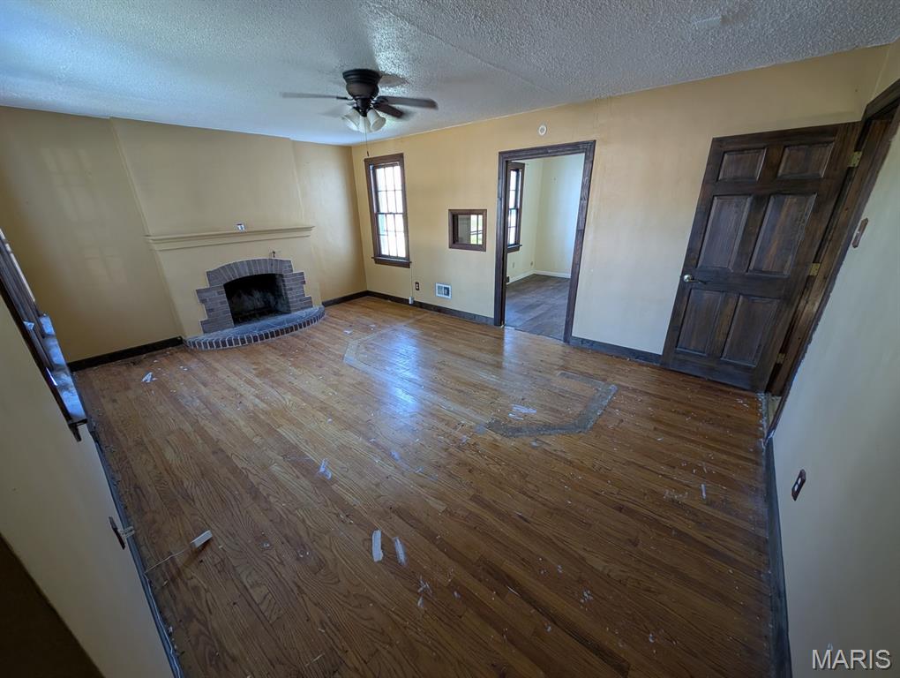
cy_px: 339
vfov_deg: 94.6
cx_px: 450
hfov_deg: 110.5
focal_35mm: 12
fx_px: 312
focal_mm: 2.23
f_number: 1.95
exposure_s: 1/39.9
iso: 181
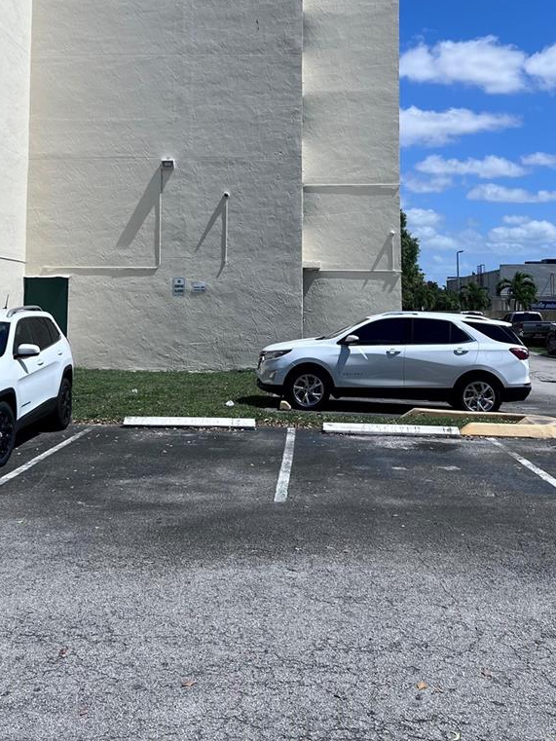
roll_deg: +0.0
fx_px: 878
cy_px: 222
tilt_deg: +6.2
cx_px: 245
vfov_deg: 44.8
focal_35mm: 41
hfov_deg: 35.1
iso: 50
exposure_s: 1/8696
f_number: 1.5
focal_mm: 5.7
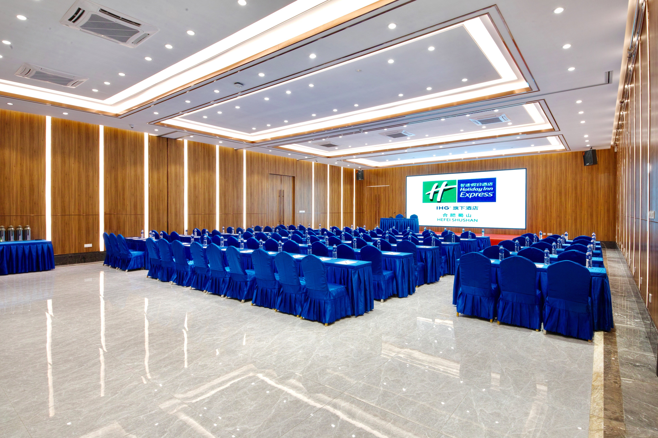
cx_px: 329
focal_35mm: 15
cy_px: 219
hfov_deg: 100.4
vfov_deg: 77.3
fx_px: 274
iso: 100
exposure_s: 1
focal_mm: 10
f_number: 16
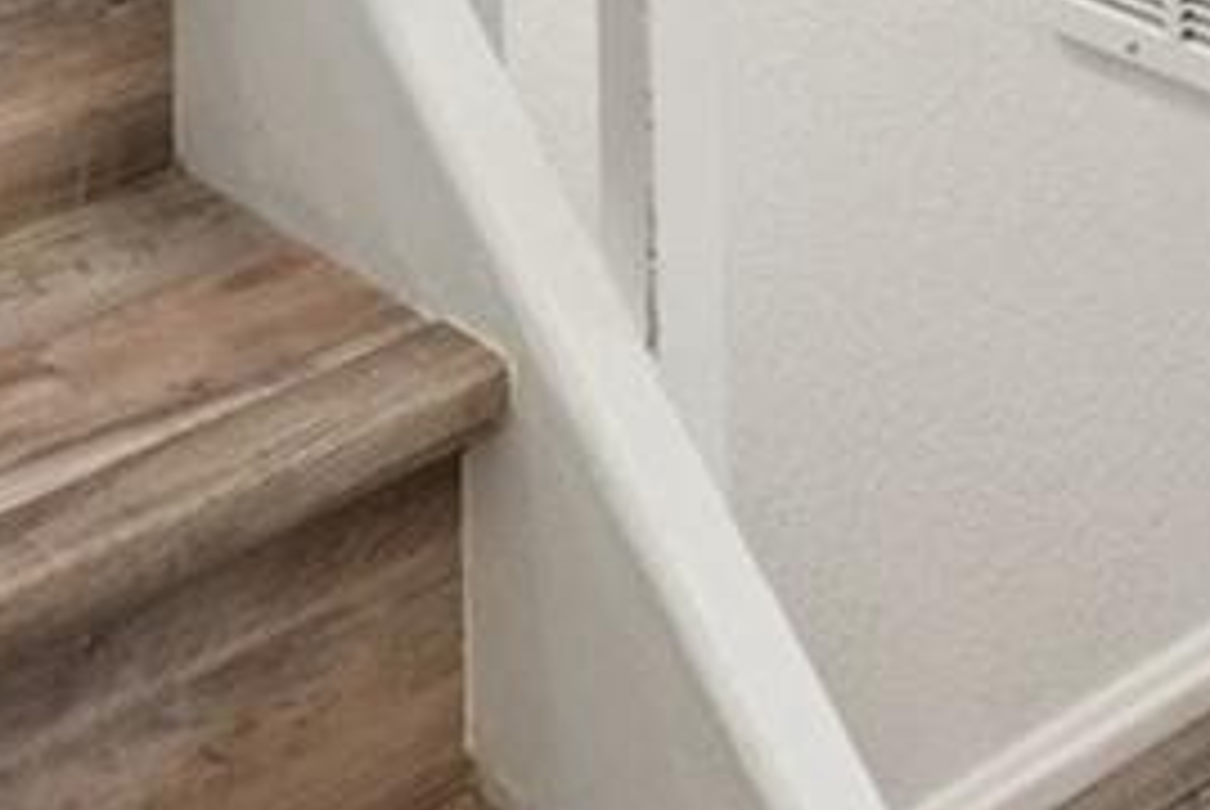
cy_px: -1503
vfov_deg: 10.5
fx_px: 3296
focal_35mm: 98
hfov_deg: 18.7
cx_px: 1745
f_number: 8
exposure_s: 1/20
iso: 400
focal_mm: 11
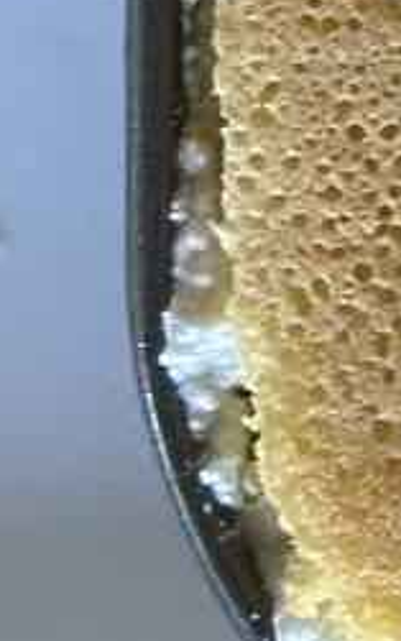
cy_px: -690
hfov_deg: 3.2
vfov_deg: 5.3
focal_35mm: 389
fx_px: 6798
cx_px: 1773
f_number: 1.78
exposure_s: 1/40
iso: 320
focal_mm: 6.86
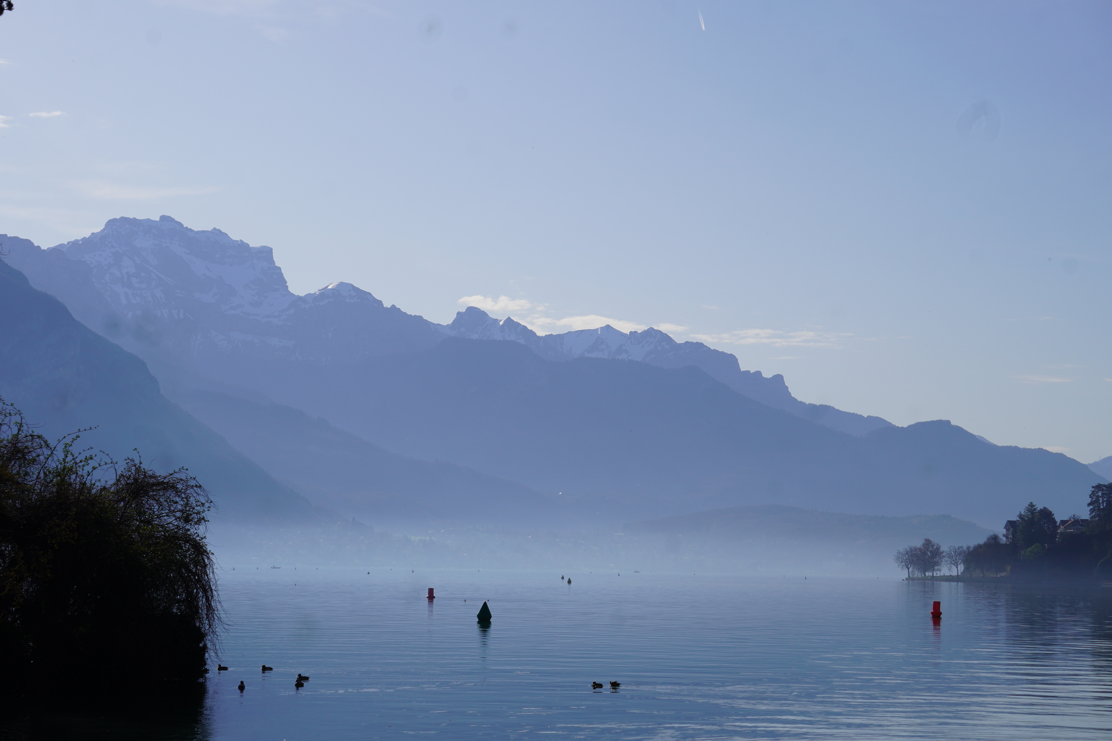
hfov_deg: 24.6
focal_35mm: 82
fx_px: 2548
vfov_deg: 16.6
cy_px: 370
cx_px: 556
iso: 100
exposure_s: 1/500
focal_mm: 55
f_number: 11
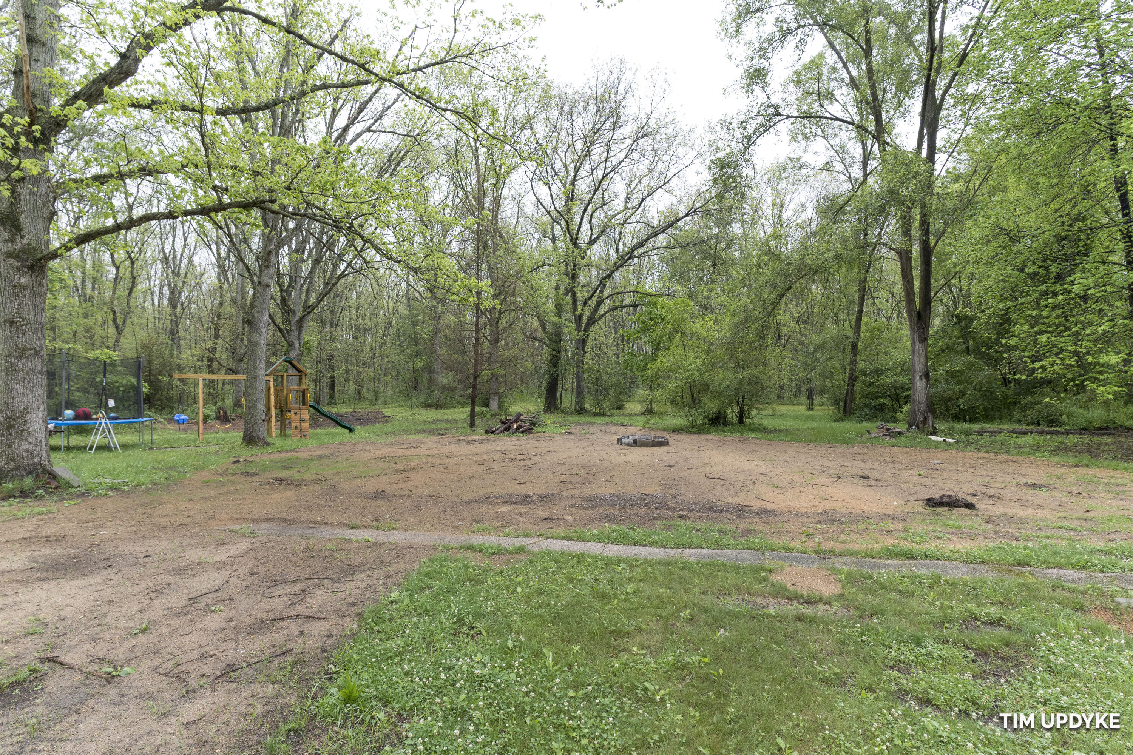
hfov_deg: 84.0
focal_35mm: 20
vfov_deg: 61.9
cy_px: 378
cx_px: 566
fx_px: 629
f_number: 5
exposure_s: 1/250
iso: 1000
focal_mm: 20
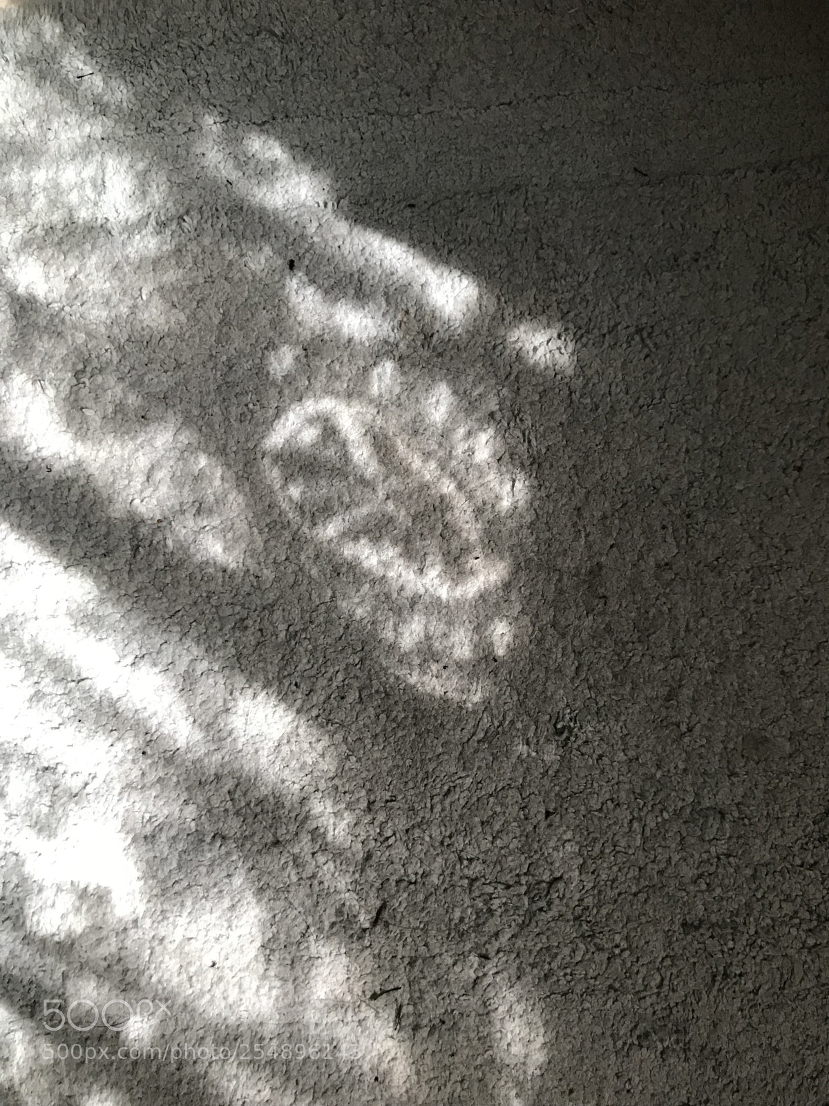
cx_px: 414
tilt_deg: -85.0
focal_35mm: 28
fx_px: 894
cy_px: 553
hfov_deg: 49.7
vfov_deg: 63.4
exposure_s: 1/30
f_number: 1.8
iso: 32
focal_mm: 3.99
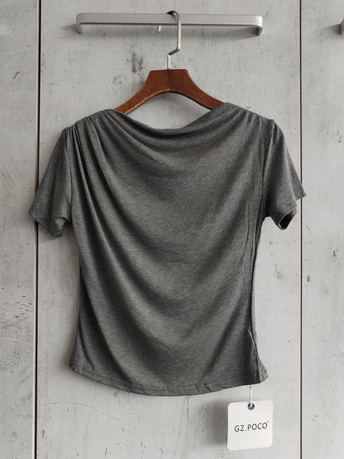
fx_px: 384
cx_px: 172
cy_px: 230
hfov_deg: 48.2
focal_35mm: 29
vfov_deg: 61.7
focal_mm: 4.75
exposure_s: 1/100
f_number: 1.8
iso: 124
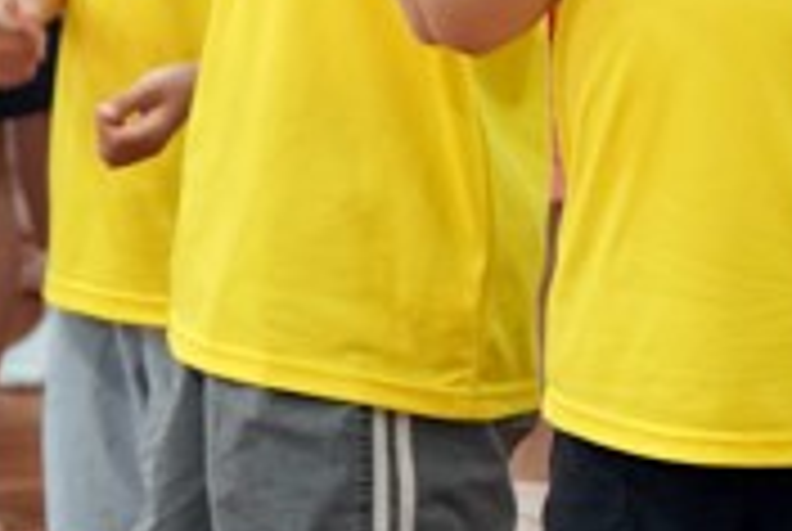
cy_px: 207
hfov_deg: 5.6
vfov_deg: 3.9
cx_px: 1940
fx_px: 7867
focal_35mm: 357
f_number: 4
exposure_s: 1/160
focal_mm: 70
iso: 2000
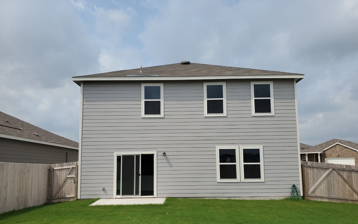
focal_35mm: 28
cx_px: 179
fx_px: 273
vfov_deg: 44.4
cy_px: 132
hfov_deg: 66.5
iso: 50
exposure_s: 1/2597
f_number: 2.4
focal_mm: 4.3
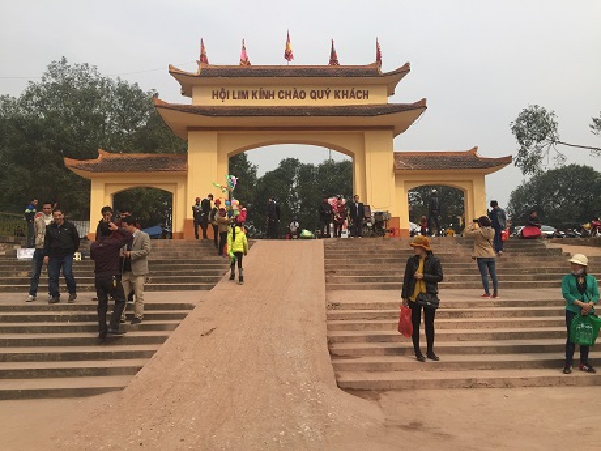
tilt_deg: +5.8
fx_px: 503
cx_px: 300
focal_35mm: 29
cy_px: 226
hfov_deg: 61.7
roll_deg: -1.1
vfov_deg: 48.2
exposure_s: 1/2475
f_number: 2.2
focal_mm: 4.15
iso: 32
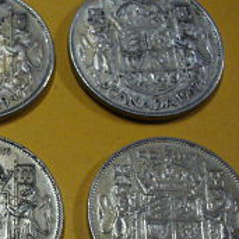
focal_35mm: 92
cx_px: -56
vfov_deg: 18.5
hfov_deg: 17.9
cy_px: 222
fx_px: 719
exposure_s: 1/13
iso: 200
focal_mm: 6.1
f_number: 2.8
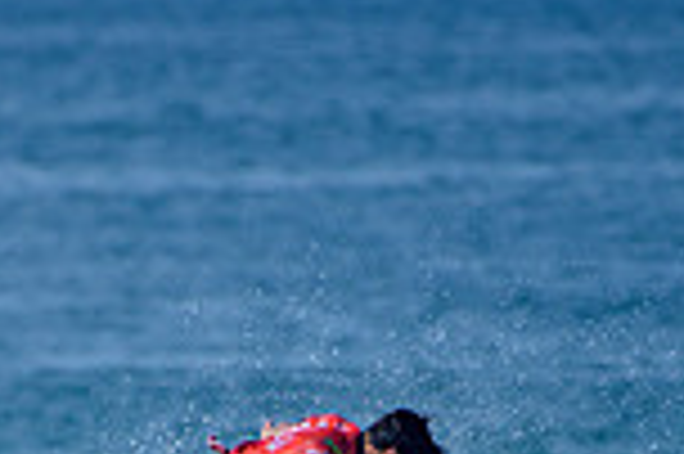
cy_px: 789
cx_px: 68
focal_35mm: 1909
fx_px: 36231
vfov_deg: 0.7
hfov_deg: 1.1
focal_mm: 500
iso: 160
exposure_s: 1/2000
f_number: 5.6
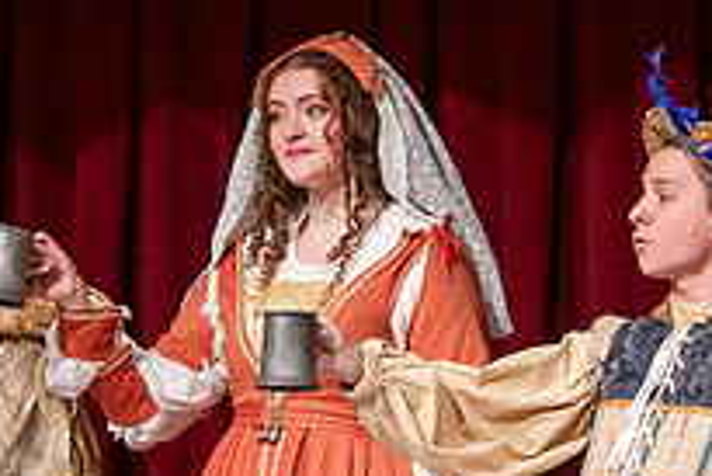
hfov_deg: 4.4
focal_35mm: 466
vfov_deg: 3.0
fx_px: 9223
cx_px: 695
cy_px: 307
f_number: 3.2
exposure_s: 1/320
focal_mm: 165
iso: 1600
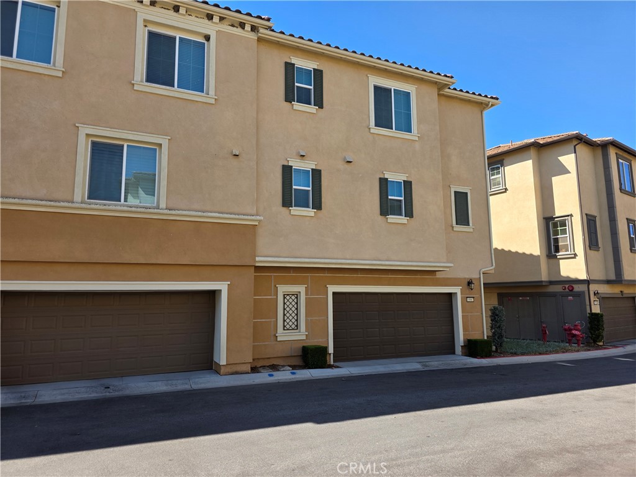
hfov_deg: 73.9
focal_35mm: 23
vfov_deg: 58.9
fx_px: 423
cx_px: 318
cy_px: 238
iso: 80
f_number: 1.7
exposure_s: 1/2969
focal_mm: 6.3
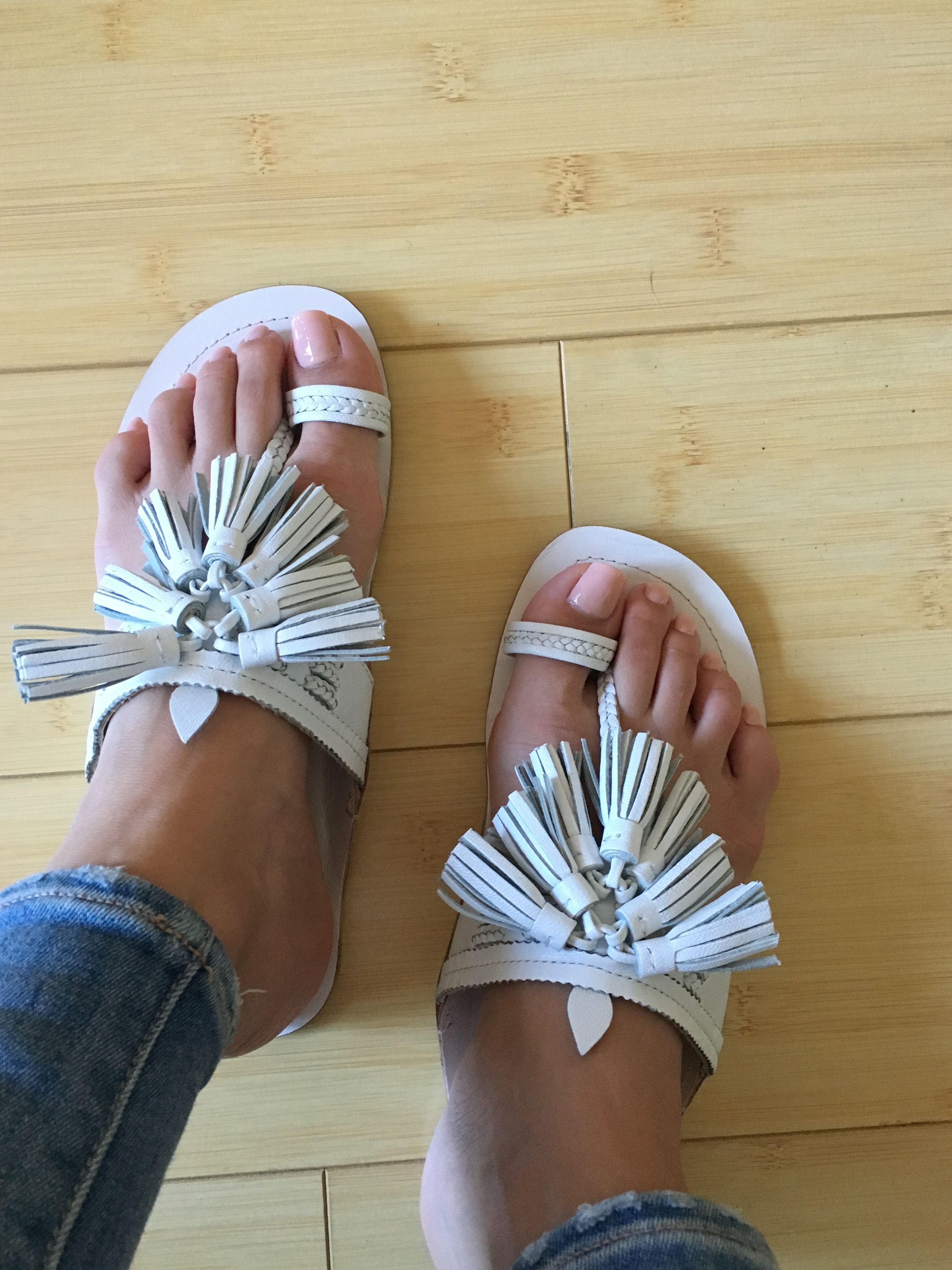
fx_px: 1137
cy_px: 652
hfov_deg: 45.4
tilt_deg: -87.9
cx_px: 471
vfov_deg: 58.3
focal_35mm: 31
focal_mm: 4.15
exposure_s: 1/30
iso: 200
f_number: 2.2
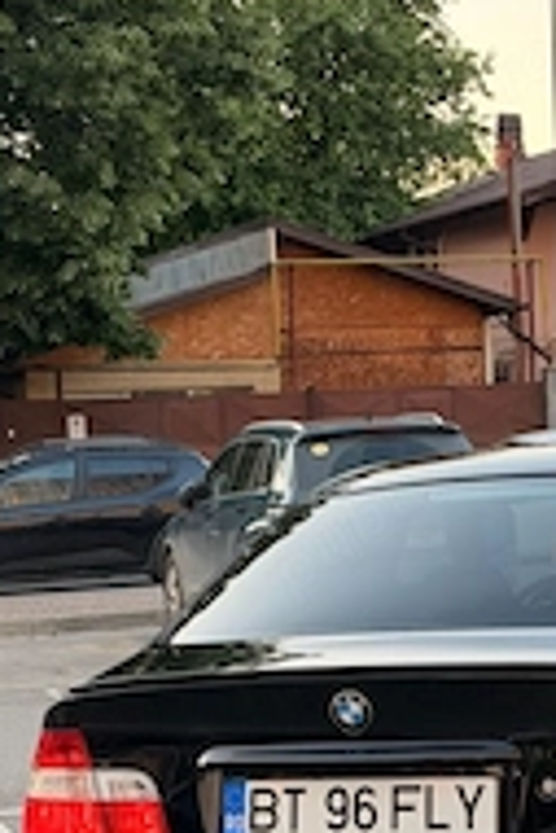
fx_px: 2428
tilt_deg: -3.0
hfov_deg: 13.0
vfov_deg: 19.4
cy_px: 539
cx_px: 503
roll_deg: +1.6
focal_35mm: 105
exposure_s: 1/161
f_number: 1.78
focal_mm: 6.76
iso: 50
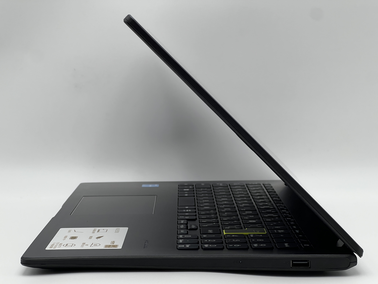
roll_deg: +0.2
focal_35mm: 78
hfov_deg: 25.0
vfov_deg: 18.9
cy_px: 143
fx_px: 852
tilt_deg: -5.3
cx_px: 189
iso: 100
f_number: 2.8
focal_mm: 9
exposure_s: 1/139
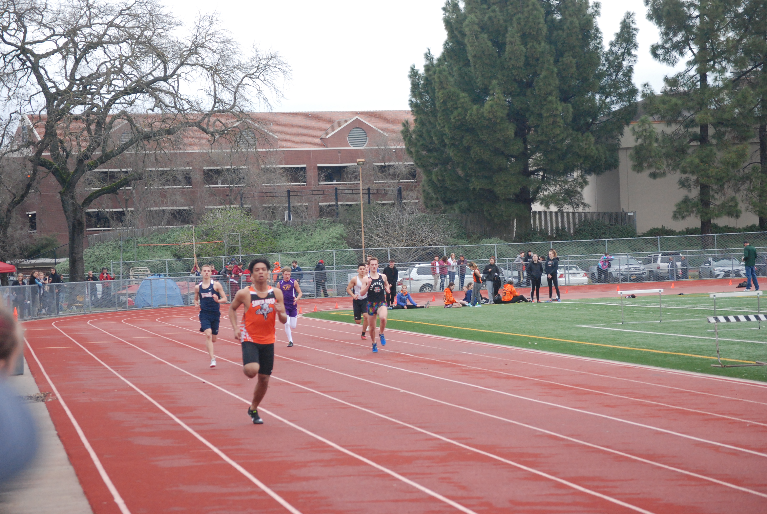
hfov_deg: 16.1
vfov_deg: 10.8
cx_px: 384
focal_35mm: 128
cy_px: 257
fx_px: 2720
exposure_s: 1/640
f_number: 6.3
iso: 1000
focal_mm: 85
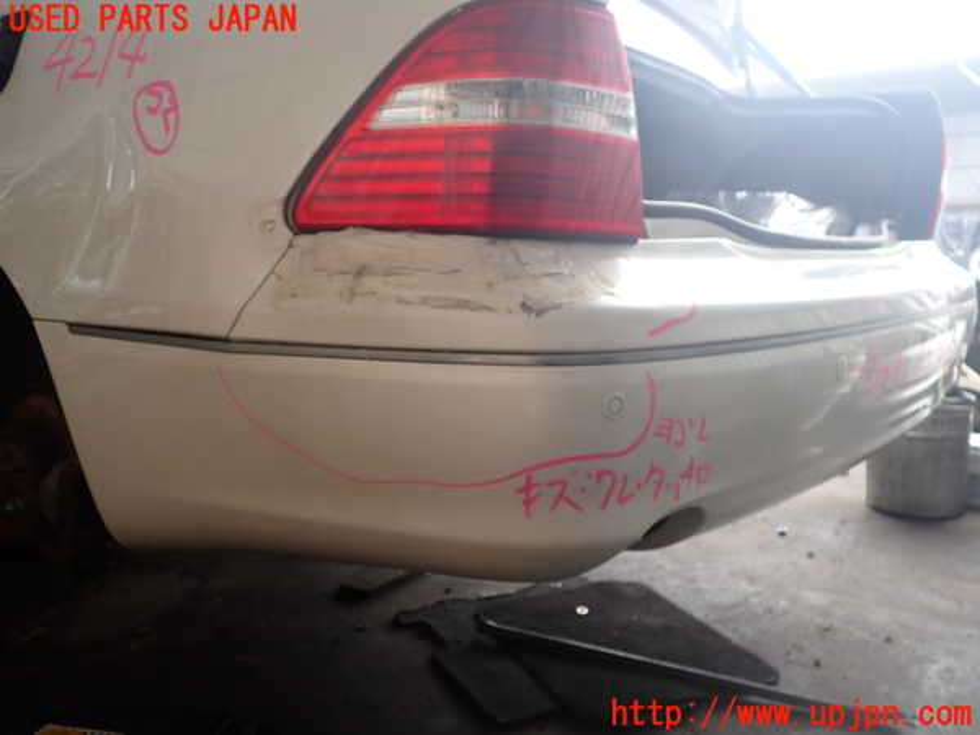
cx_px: 490
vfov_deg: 46.8
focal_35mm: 30
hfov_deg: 60.0
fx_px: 849
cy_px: 368
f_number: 2.3
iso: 100
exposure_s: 1/160
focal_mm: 5.4
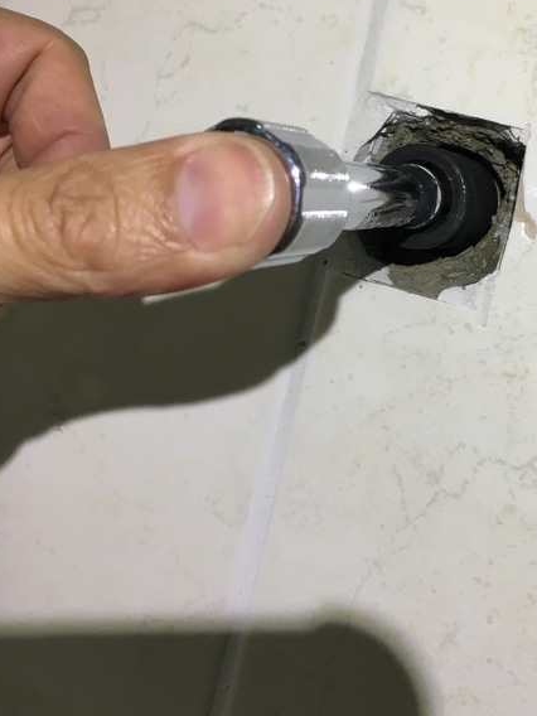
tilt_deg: -5.6
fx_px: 1014
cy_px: 282
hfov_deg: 29.3
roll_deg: -14.8
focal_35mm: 49
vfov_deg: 38.7
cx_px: 386
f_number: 2.2
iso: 25
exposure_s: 1/40
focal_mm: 4.15
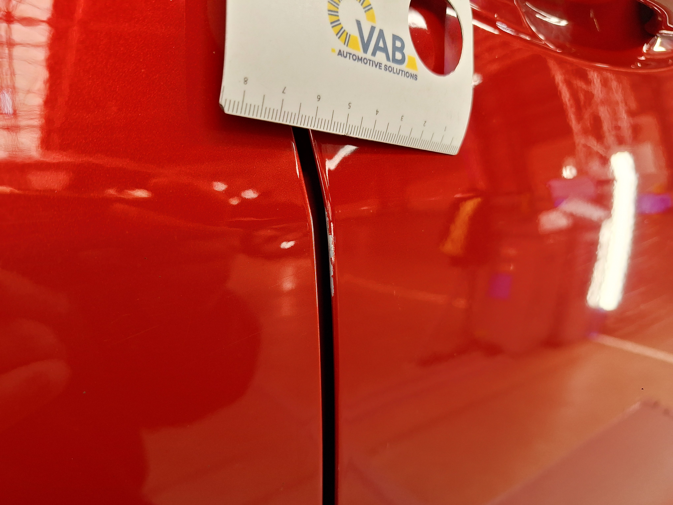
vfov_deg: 58.9
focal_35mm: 23
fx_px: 447
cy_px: 252
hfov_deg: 73.9
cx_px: 336
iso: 80
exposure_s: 1/100
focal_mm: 5.54
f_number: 1.8
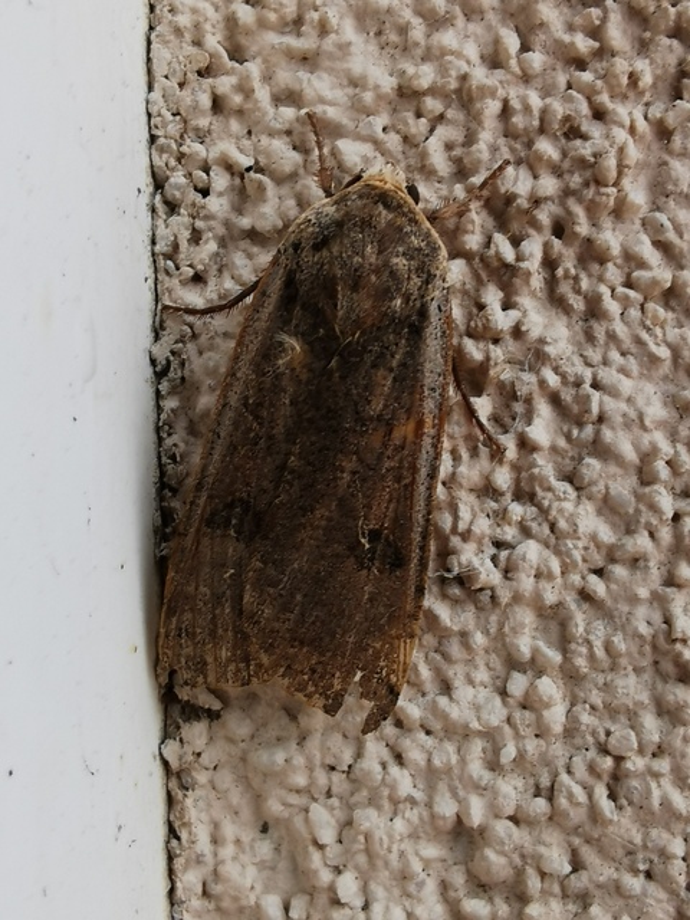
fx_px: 691
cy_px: 460
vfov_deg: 67.3
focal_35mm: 26
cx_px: 345
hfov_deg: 53.1
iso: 50
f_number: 2.2
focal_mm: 2.35
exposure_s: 1/152
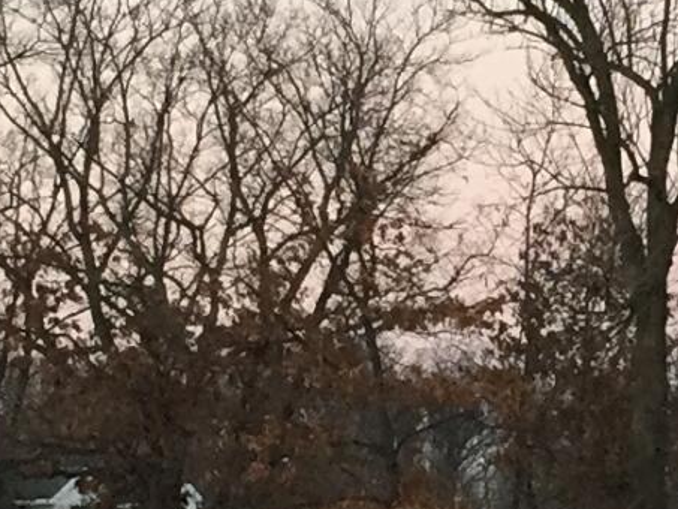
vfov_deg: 7.7
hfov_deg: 10.3
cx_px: 503
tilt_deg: +3.9
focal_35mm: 192
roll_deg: +0.7
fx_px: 3762
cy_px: 347
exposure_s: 1/30
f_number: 2.2
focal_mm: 4.15
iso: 50
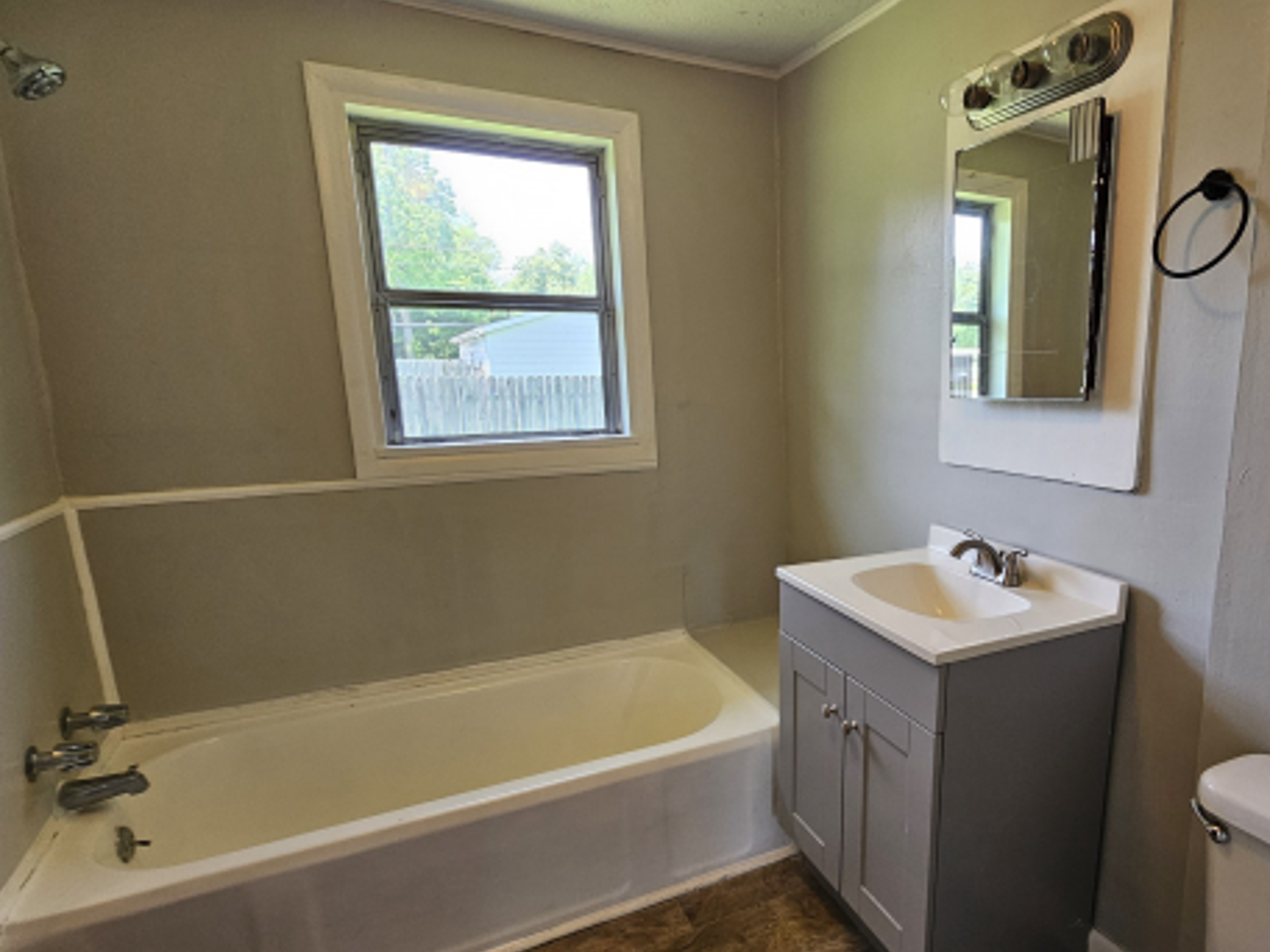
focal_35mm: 19
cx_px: 812
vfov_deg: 68.5
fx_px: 697
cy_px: 532
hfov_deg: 82.7
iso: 80
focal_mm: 2.2
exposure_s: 1/60
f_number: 2.2
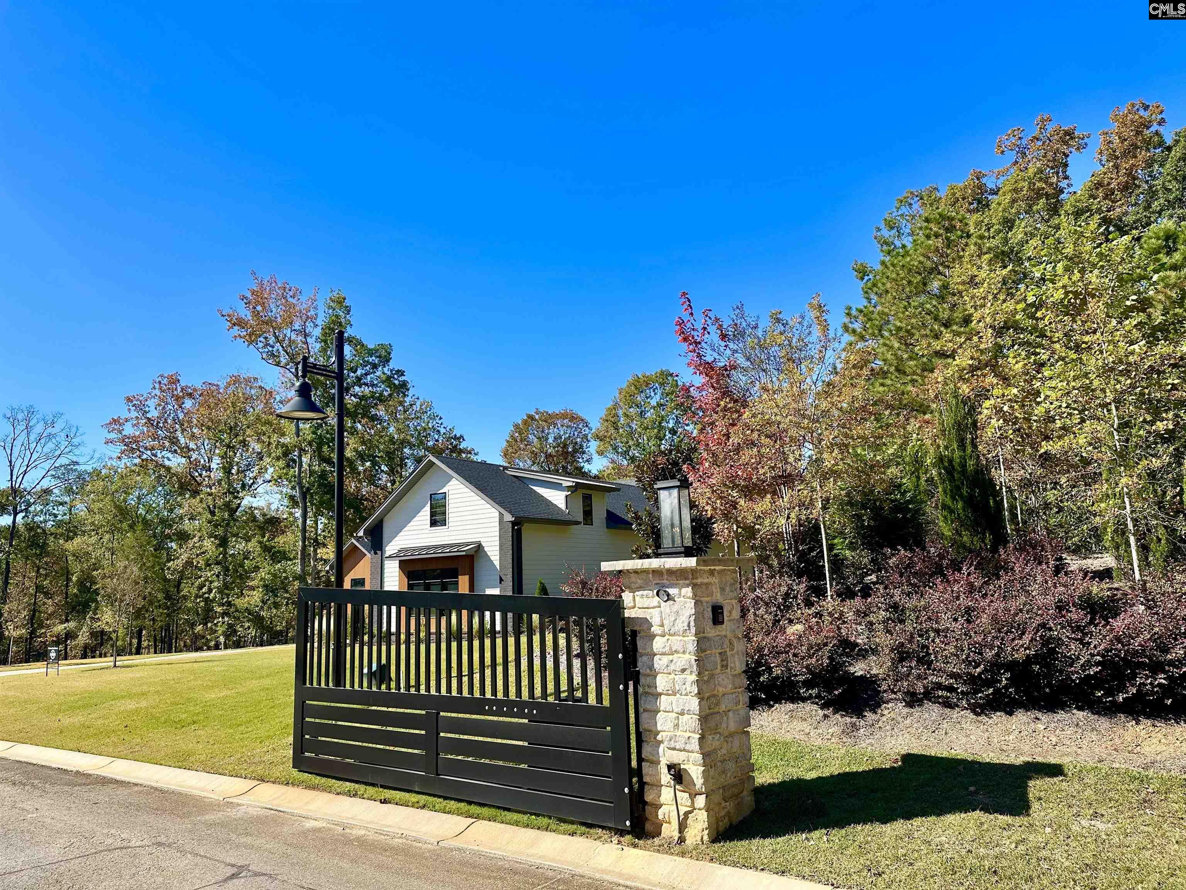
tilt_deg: +9.3
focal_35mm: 24
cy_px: 445
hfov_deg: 71.6
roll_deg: +2.1
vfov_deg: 56.8
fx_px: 822
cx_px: 593
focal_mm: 6.86
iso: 80
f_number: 1.78
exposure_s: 1/3058
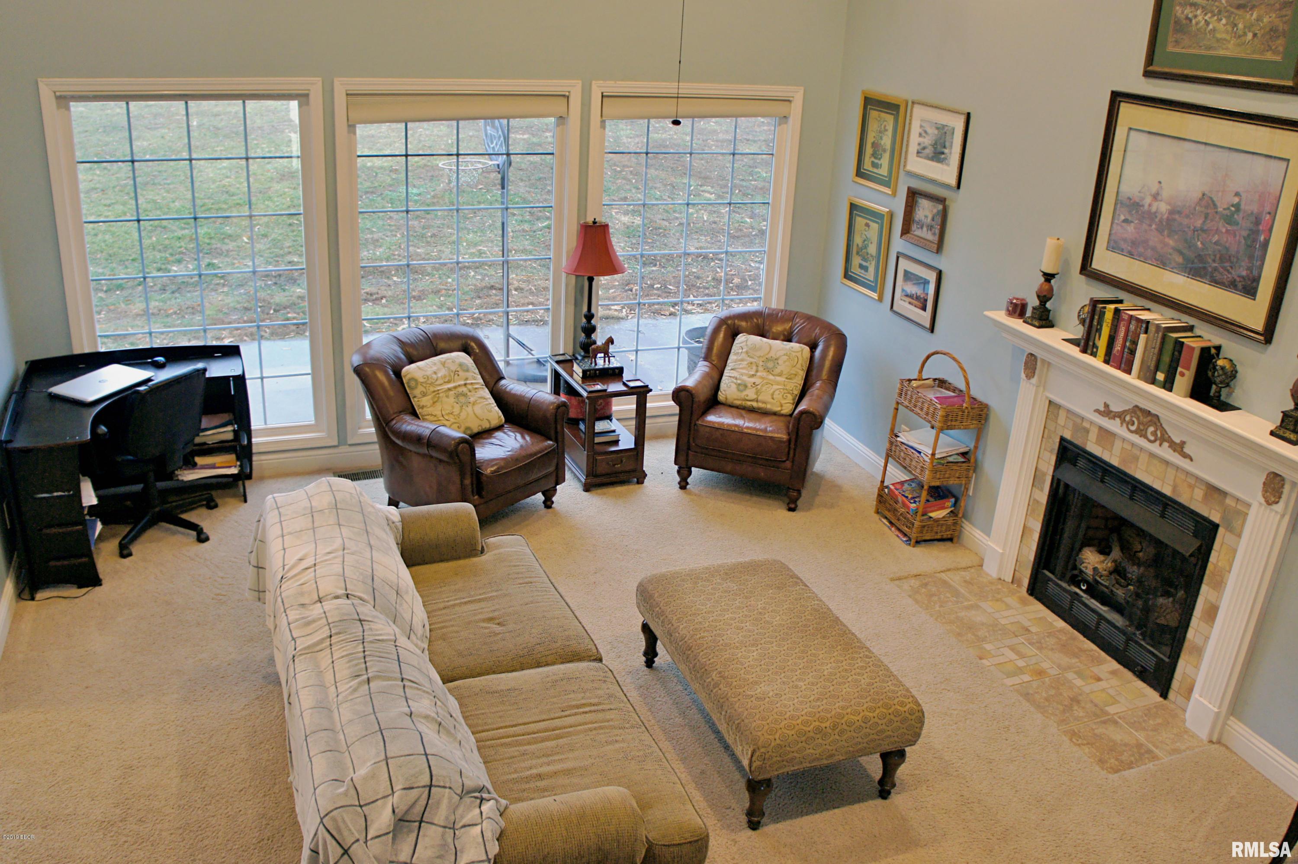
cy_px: 432
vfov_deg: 47.9
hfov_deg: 67.4
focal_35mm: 27
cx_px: 649
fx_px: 973
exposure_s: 1/30
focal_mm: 18
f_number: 3.5
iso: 500
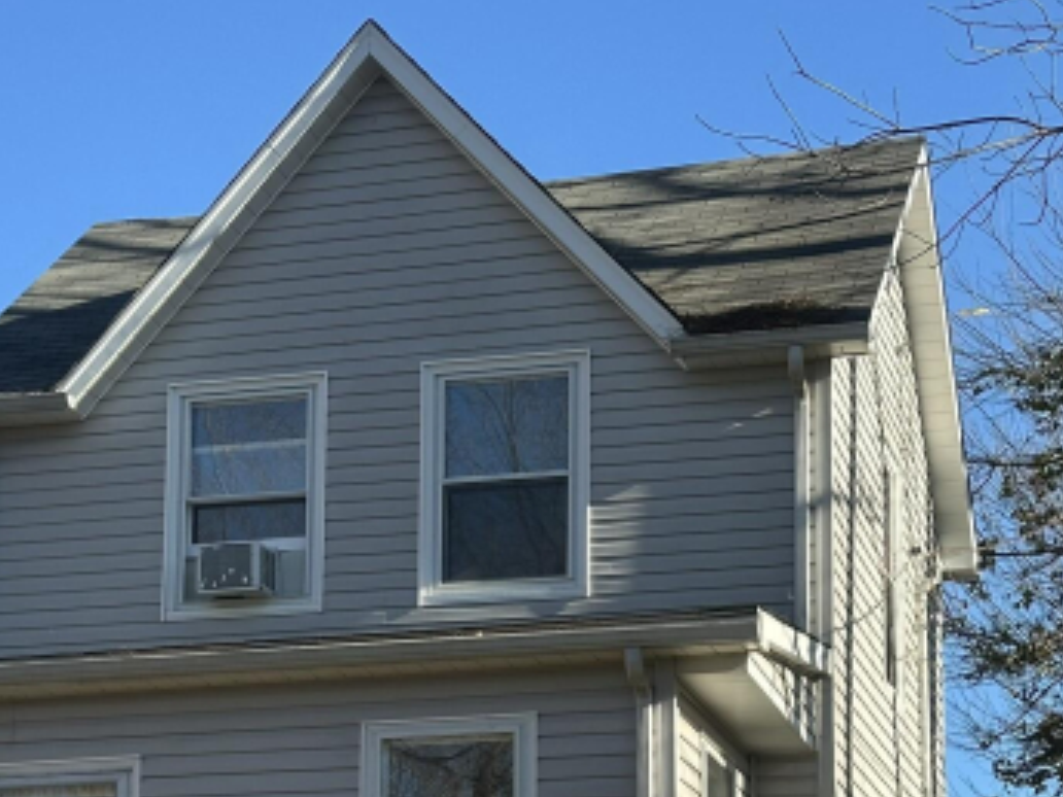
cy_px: 735
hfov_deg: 21.0
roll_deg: -1.0
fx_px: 2856
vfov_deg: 15.7
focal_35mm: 93
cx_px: 379
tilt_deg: +10.8
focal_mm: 6.86
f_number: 1.78
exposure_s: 1/1880
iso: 64
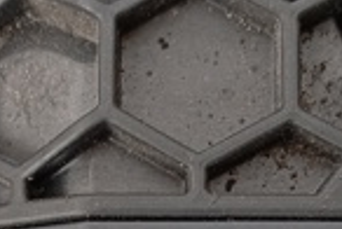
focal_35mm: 127
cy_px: 294
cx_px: 88
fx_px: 1209
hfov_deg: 16.0
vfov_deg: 10.6
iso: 198
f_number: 1.8
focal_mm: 4.22
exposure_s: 1/33.3
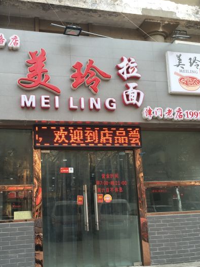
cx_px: 76
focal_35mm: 39
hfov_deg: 36.6
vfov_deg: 47.8
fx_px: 301
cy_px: 152
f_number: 2.2
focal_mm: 4.15
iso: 25
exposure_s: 1/124
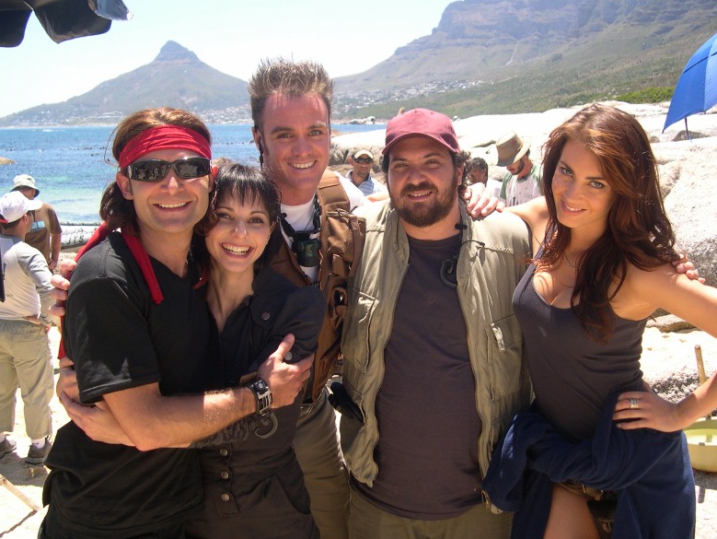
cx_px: 356
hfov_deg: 47.8
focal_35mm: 39
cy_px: 264
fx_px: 808
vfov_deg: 36.8
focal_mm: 8
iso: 100
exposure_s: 1/580
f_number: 2.8
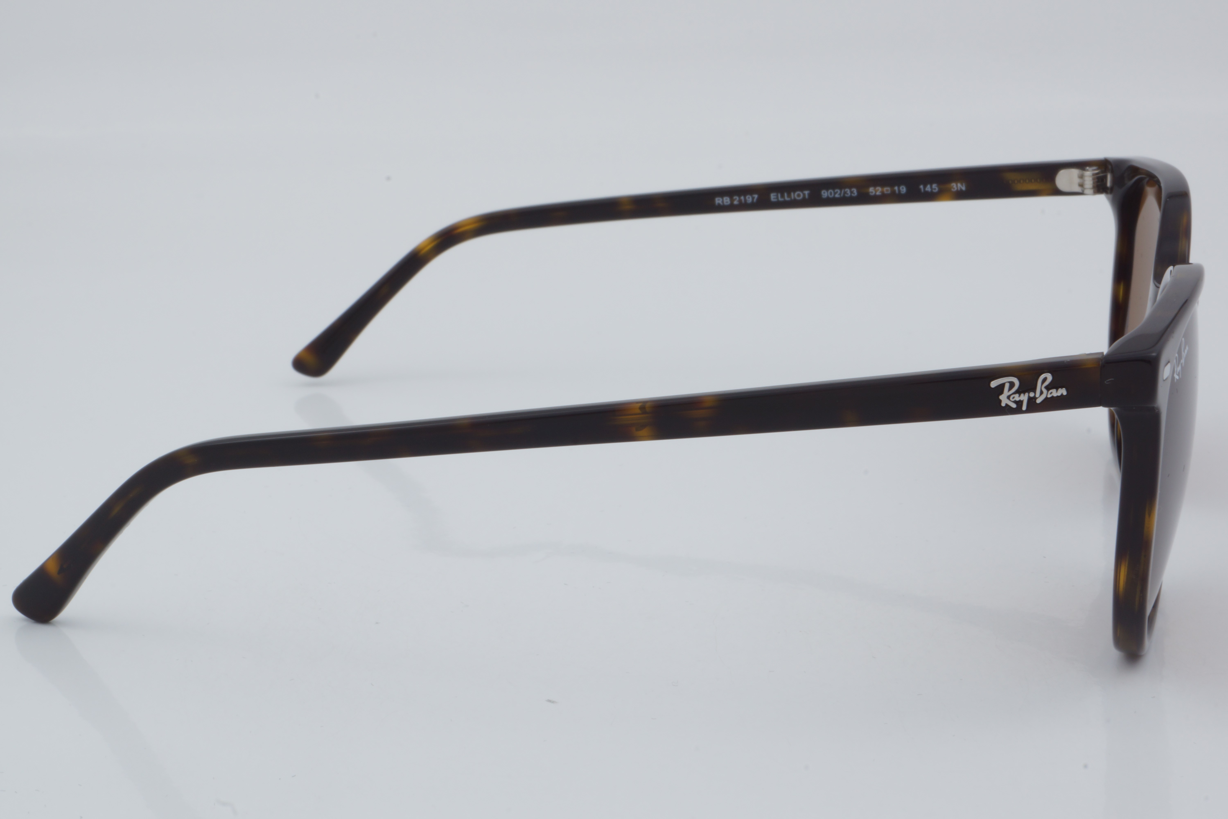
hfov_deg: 27.0
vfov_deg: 18.2
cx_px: 614
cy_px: 410
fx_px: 2558
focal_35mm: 75
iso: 100
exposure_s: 1/4
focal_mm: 50
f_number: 29
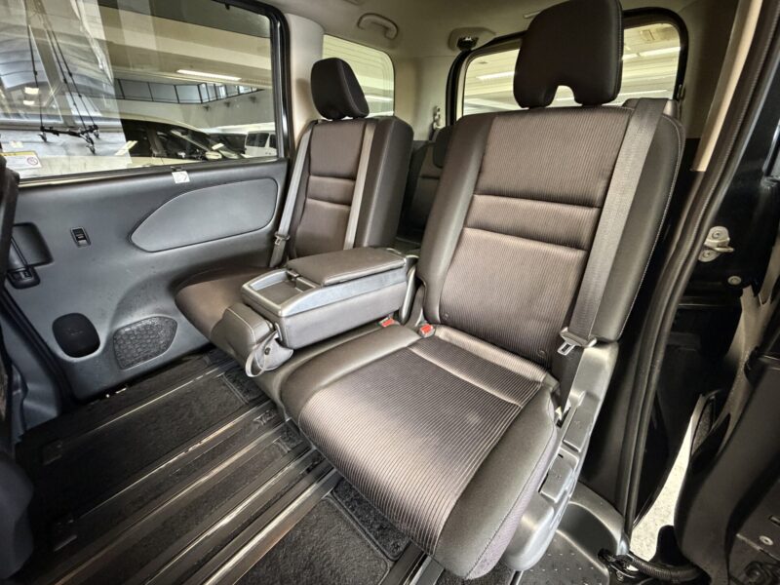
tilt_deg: -24.8
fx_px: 315
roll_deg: -0.2
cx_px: 390
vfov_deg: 85.7
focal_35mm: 14
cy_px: 292
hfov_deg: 102.1
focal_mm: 2.22
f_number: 2.2
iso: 1000
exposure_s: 1/33
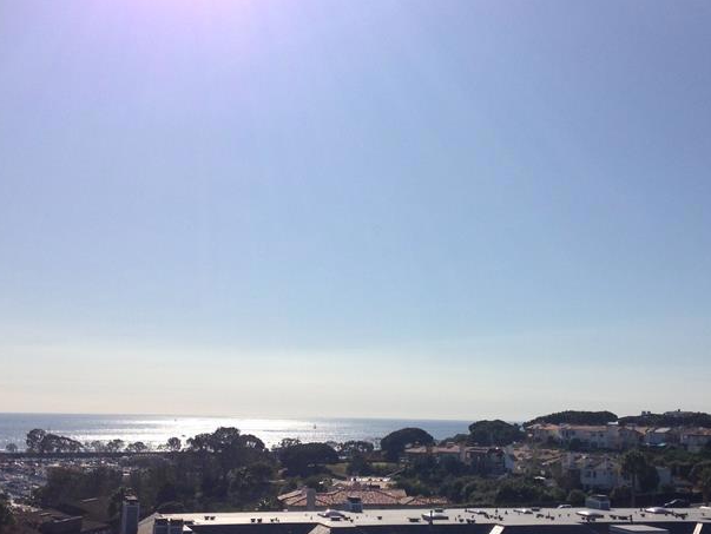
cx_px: 439
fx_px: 1151
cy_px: 355
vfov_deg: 26.0
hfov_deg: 34.2
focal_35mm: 56
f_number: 2.4
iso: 50
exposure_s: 1/5435
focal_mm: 4.12
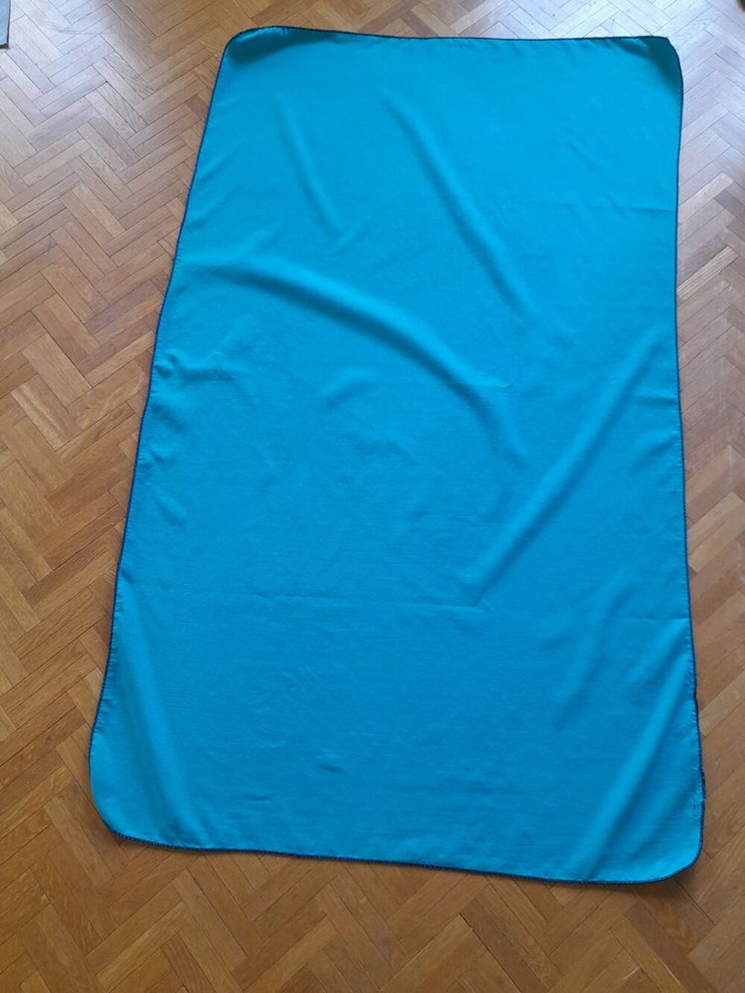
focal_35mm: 25
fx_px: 717
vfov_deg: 69.4
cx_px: 372
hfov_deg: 54.9
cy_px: 496
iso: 125
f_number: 2
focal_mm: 4.6
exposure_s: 1/50
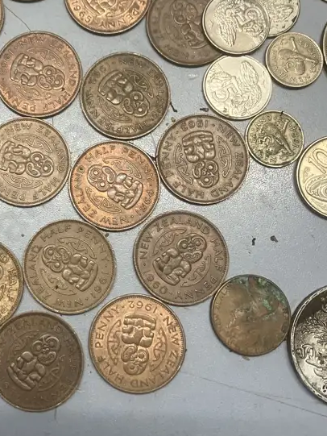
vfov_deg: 36.0
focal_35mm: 53
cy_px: 171
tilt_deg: -79.6
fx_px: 667
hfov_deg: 26.9
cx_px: 52
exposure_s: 1/50
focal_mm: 3.99
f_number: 1.8
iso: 100
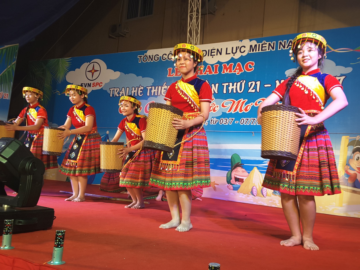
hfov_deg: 58.4
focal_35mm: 31
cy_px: 135
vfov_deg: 45.4
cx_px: 180
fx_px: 322
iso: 50
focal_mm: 2.9
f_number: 1.9
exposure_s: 1/33
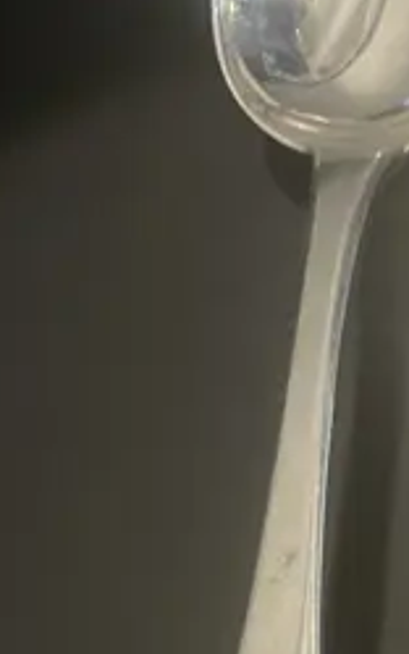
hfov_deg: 9.7
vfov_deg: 16.5
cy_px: 743
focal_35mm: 122
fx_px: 2172
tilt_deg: -65.4
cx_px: 918
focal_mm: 3.99
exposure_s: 1/50
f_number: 1.8
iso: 250
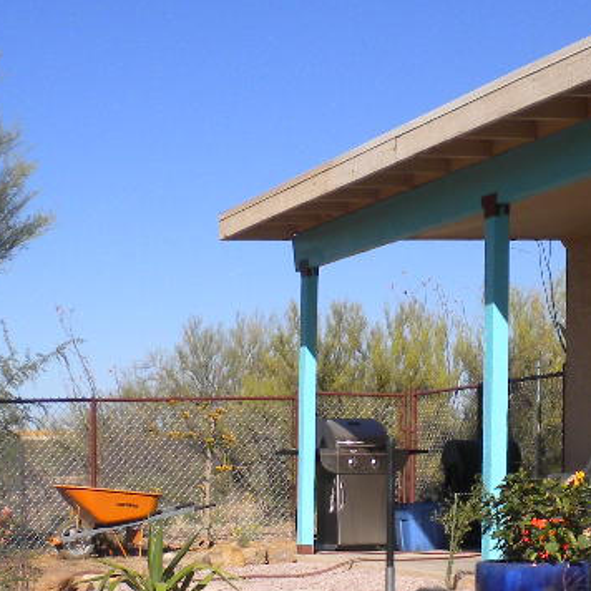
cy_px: 568
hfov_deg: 19.5
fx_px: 1719
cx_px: 322
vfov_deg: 19.1
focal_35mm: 89
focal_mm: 6.3
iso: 80
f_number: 4.6
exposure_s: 1/873
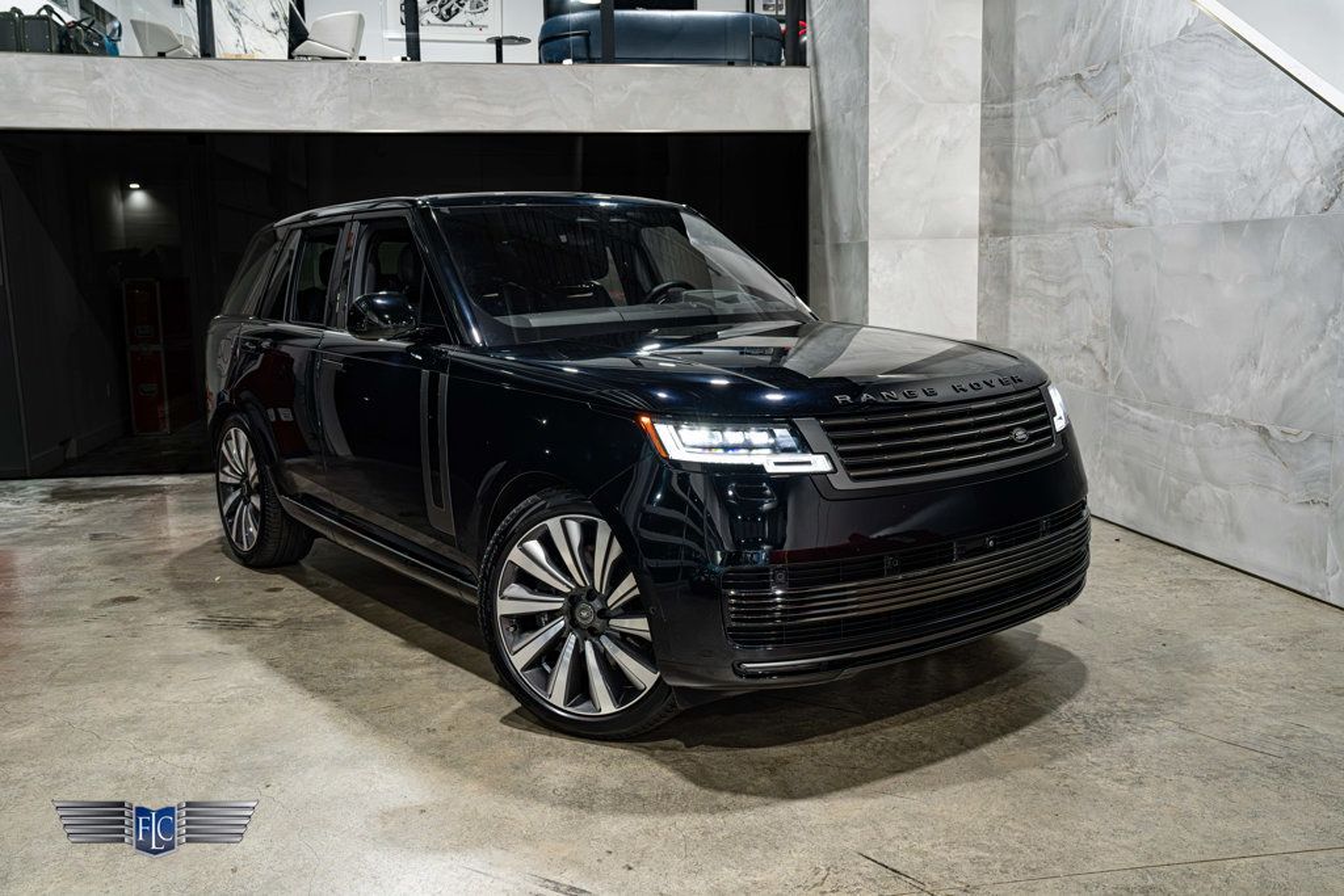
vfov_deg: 40.0
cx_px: 672
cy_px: 448
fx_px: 1232
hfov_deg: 57.2
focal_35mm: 33
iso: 1600
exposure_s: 1/60
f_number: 5
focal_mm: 33
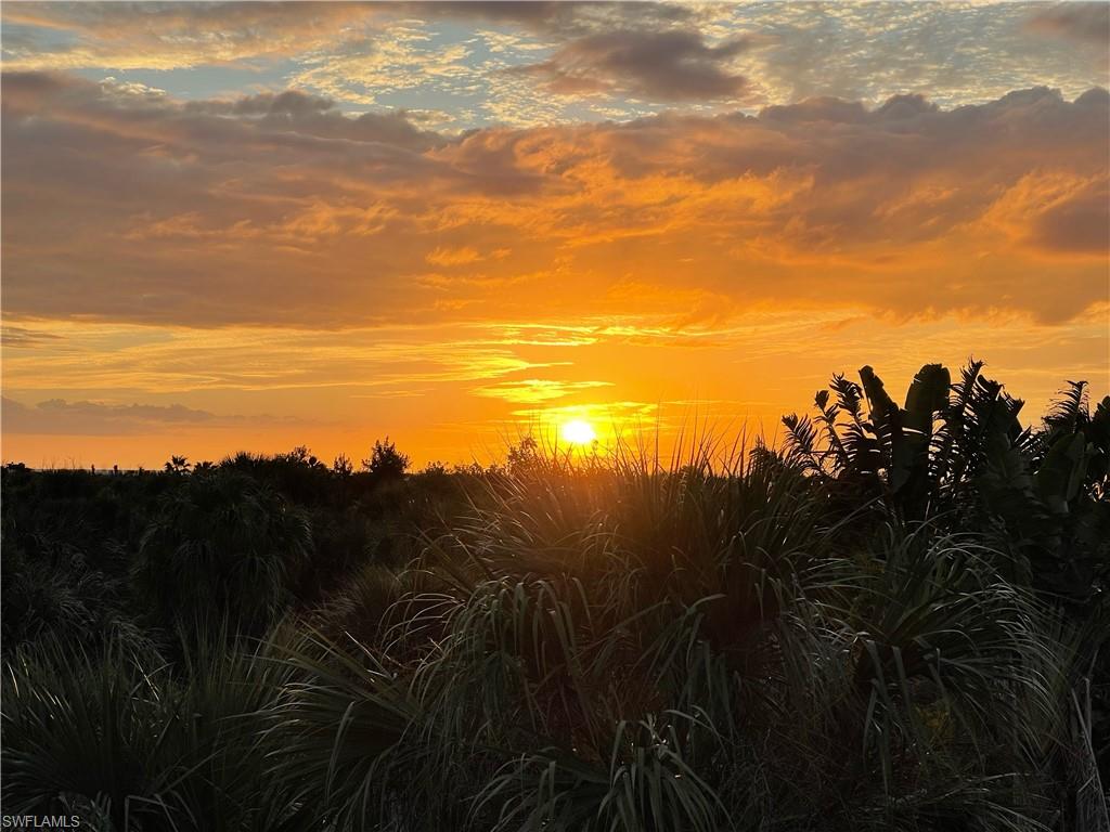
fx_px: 2052
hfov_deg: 30.3
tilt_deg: +1.6
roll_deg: -1.7
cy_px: 416
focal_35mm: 64
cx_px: 555
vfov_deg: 22.9
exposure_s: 1/471
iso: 20
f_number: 2.2
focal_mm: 7.5
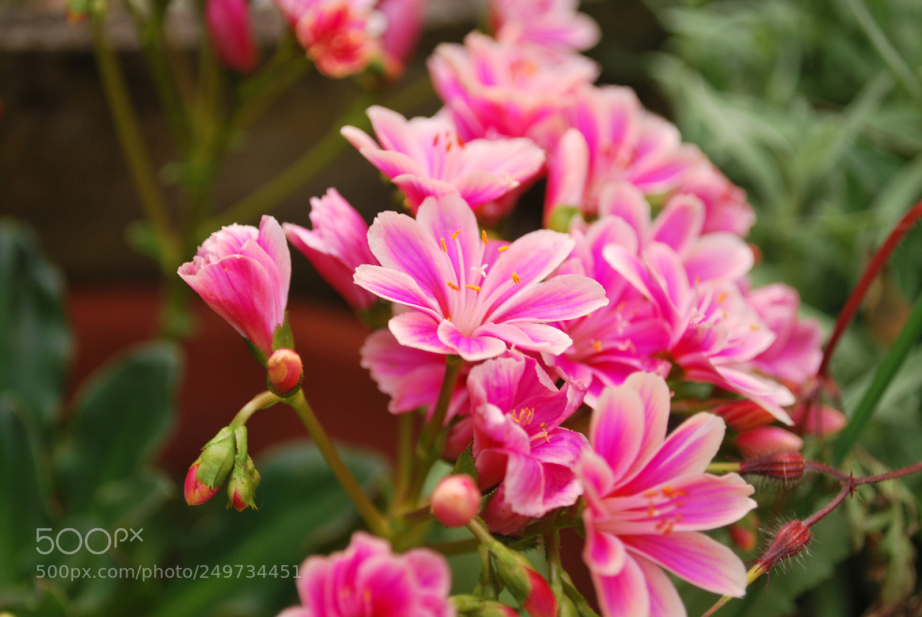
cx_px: 461
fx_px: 1538
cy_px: 308
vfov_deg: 22.7
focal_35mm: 60
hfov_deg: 33.4
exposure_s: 1/60
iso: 200
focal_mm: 40
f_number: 5.3
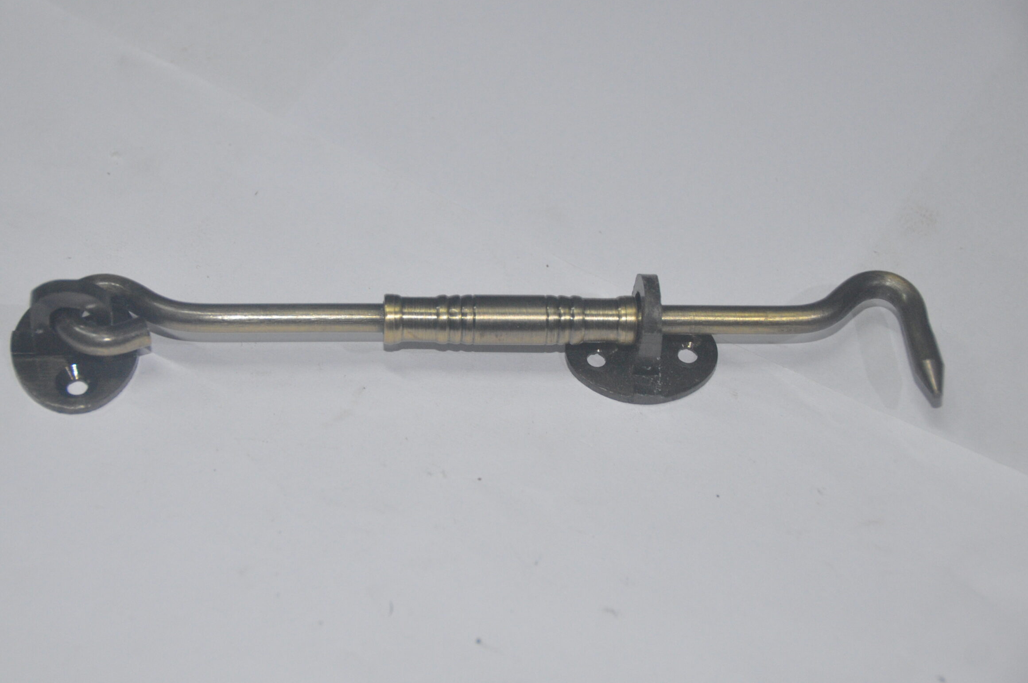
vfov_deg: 12.7
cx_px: 489
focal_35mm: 108
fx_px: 3067
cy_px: 314
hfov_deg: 19.0
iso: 1250
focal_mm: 65
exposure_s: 1/80
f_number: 5
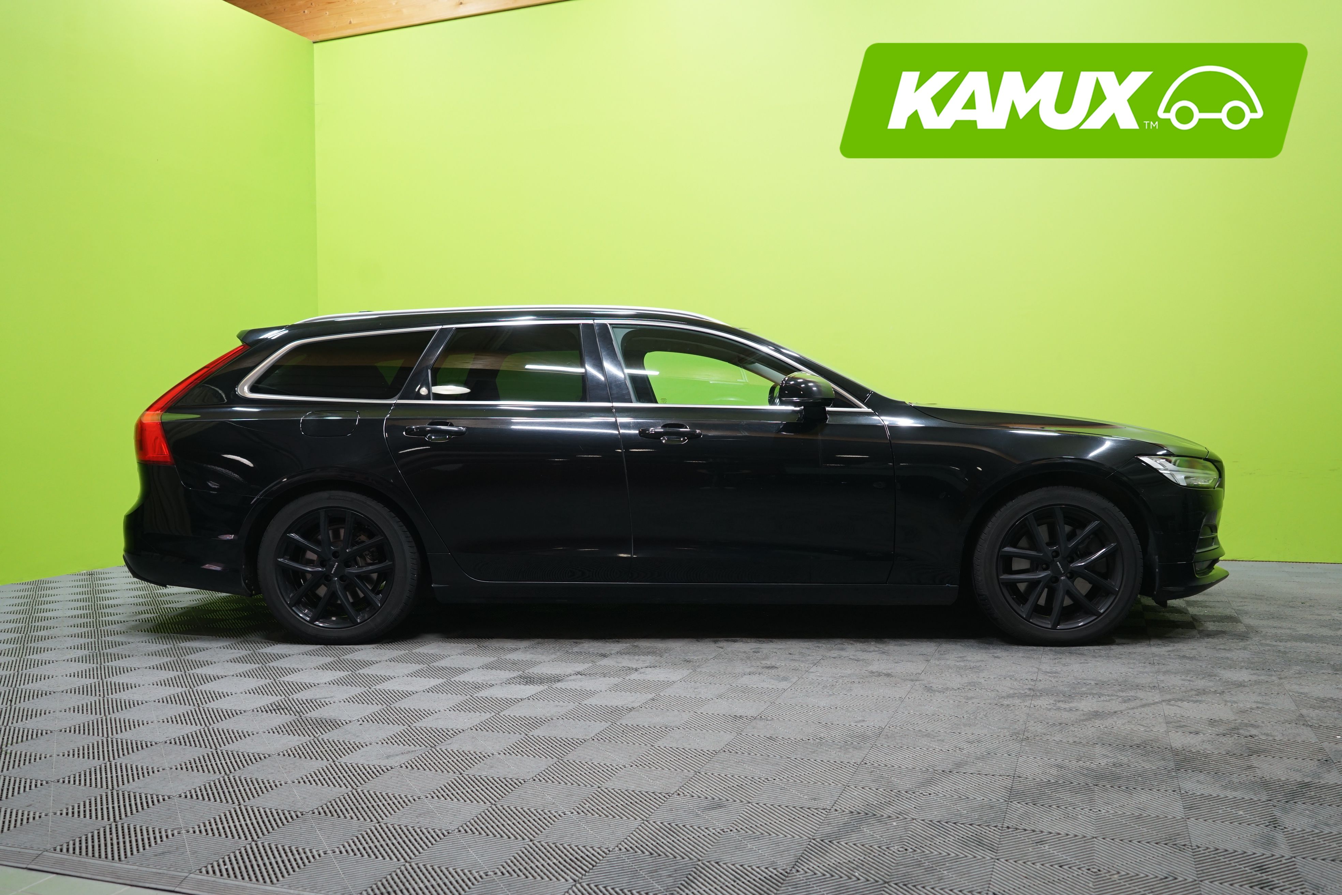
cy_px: 448
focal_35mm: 32
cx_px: 671
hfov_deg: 58.7
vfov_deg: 41.1
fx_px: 1193
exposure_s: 1/20
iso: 640
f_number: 4.5
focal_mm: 32
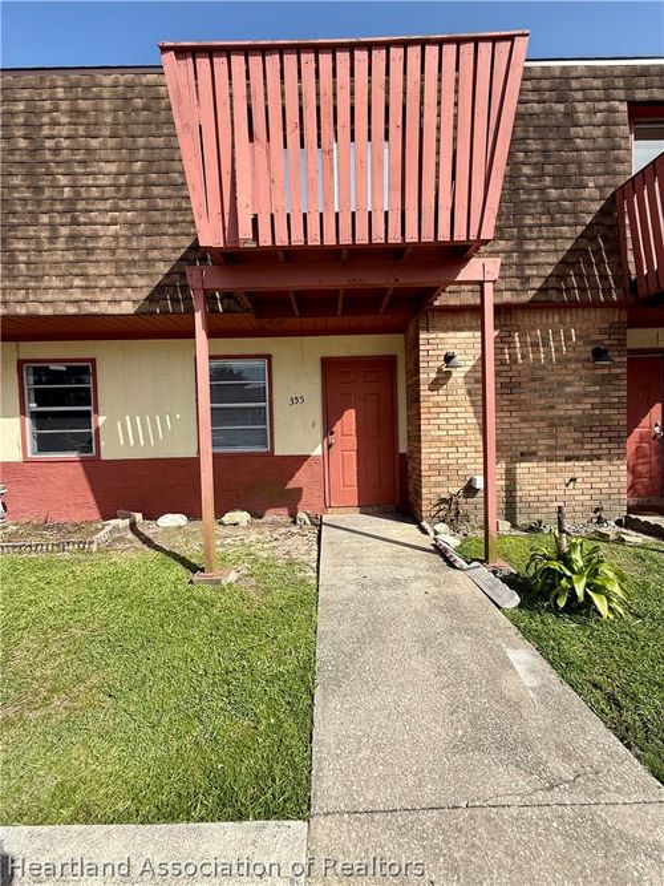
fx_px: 358
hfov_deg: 85.7
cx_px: 332
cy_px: 443
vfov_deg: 102.1
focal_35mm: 14
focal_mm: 2.22
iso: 50
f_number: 2.2
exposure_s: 1/1464
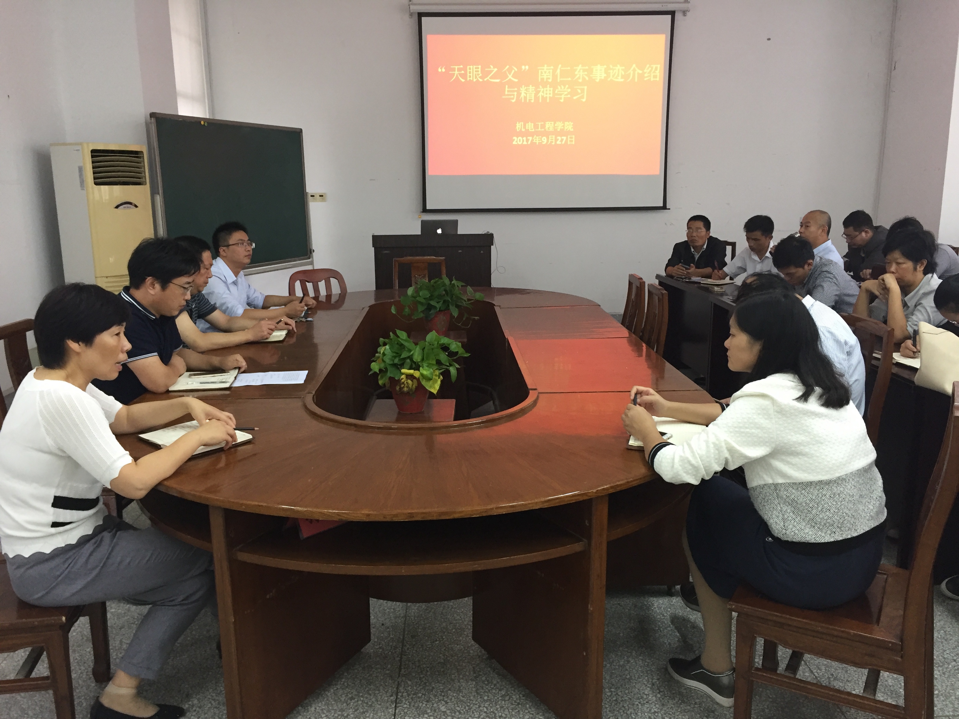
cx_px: 480
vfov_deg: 48.2
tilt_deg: -12.6
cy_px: 360
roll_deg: -1.0
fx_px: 803
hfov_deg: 61.7
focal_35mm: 29
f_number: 2.2
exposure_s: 1/33
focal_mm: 4.15
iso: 160
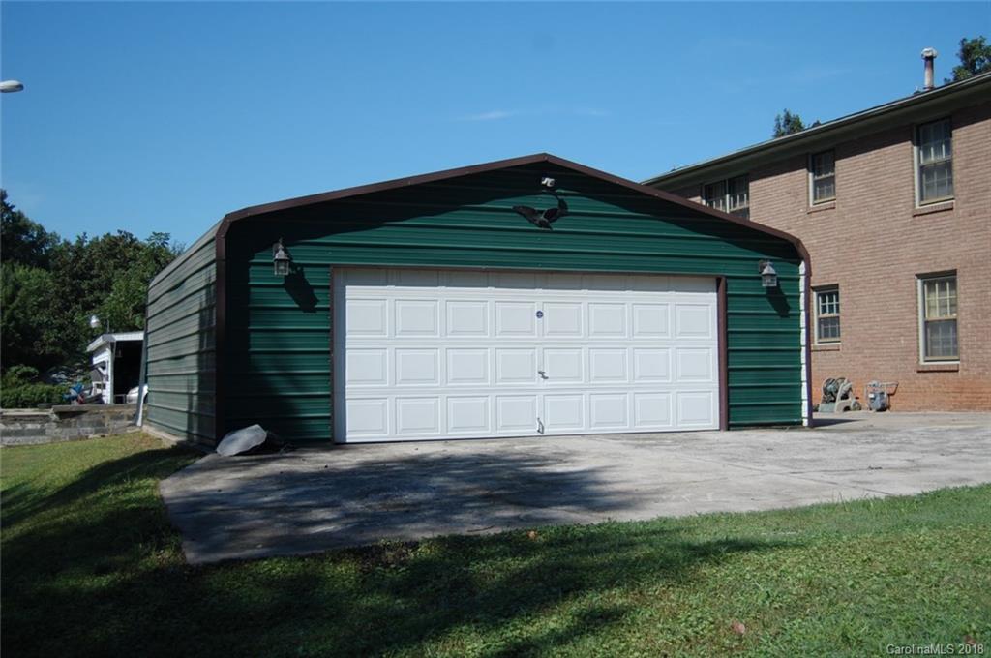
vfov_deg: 34.1
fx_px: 1072
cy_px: 329
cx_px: 496
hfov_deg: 49.6
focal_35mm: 39
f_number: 4.2
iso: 200
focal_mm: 26
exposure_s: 1/640
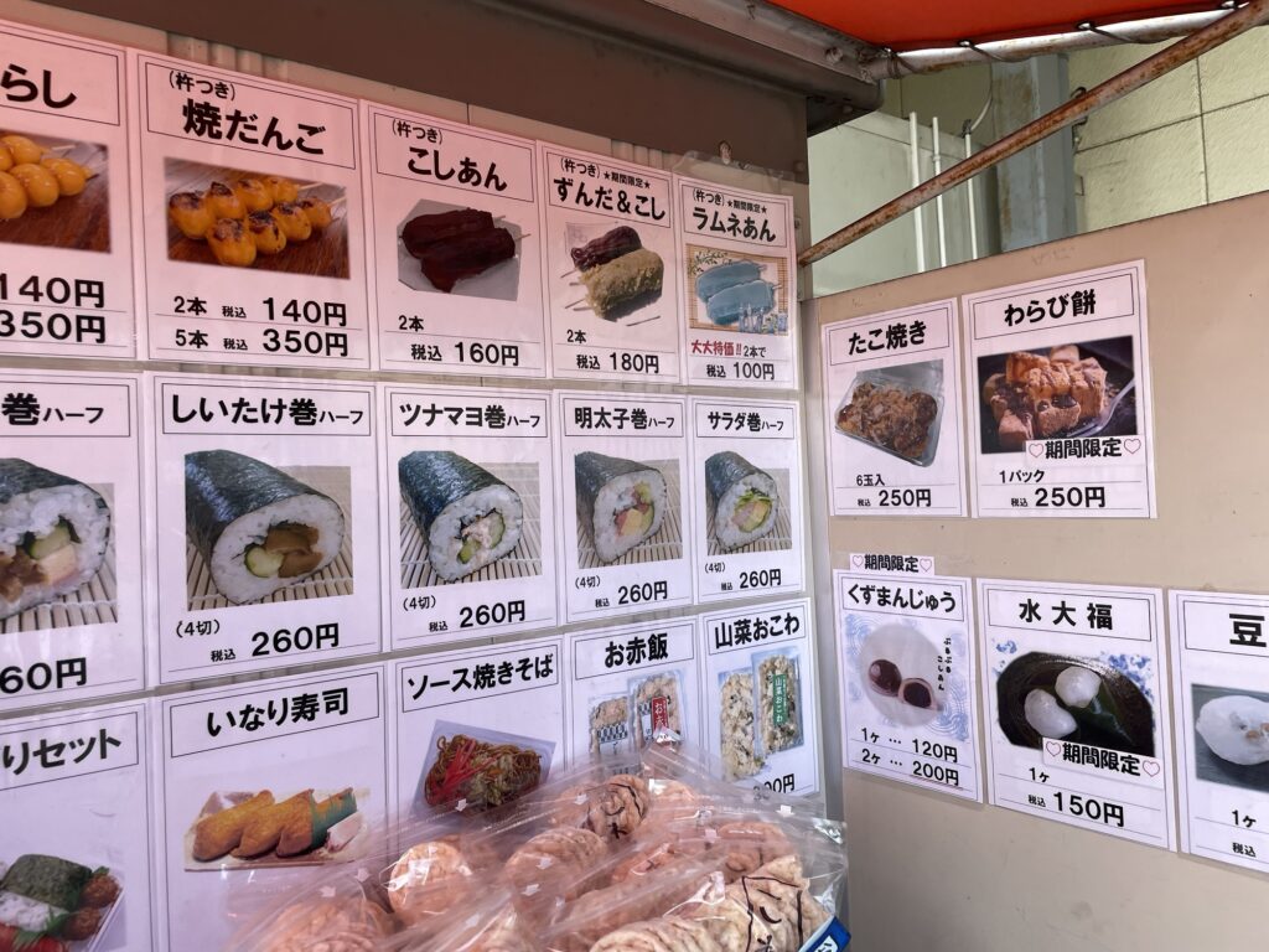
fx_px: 953
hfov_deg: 67.3
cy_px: 476
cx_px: 634
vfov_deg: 53.1
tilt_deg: -3.2
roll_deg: +3.7
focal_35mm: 26
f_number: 1.6
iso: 32
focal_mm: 4.2
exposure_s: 1/550
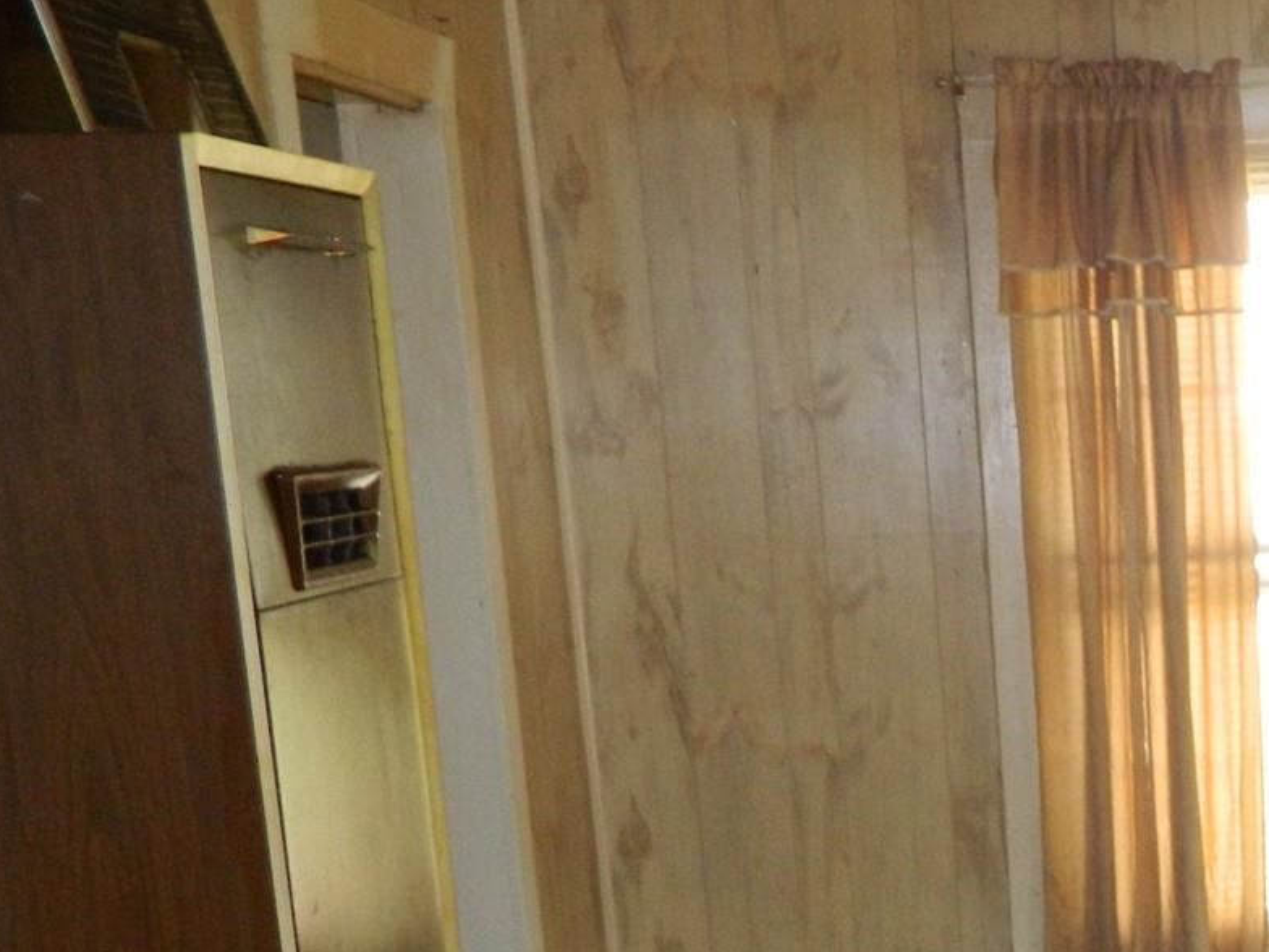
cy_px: 1138
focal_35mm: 81
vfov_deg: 17.4
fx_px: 2969
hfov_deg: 22.1
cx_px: 1572
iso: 200
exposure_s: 1/40
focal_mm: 5.6
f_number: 3.2
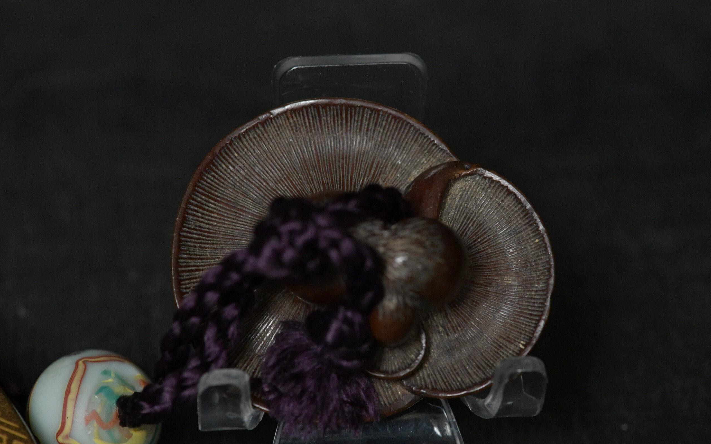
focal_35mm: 108
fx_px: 2092
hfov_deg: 19.3
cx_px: 356
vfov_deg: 12.1
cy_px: 223
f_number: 10
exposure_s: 1/125
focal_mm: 105
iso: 8000
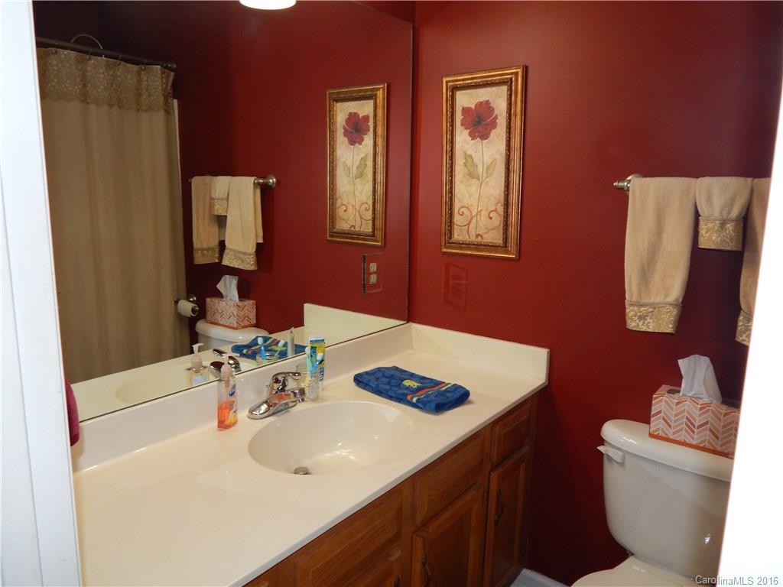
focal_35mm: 25
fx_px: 565
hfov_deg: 69.4
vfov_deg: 54.9
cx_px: 392
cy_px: 294
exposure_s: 1/30
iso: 200
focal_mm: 4.5
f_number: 3.1
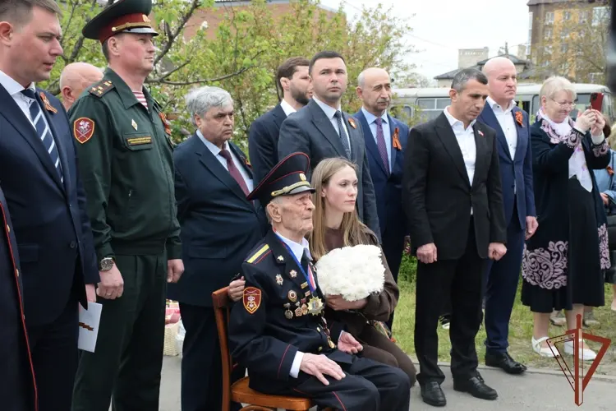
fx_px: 873
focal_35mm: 51
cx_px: 308
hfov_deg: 38.9
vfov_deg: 26.5
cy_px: 206
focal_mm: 34
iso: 400
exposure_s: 1/250
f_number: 8
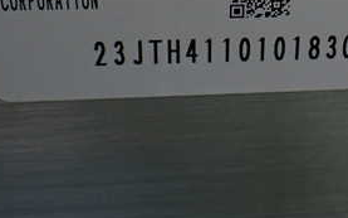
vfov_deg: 18.2
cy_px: -18
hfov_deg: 29.3
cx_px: 260
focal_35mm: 69
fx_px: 654
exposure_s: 1/125
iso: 320
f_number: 2.3
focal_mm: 5.4
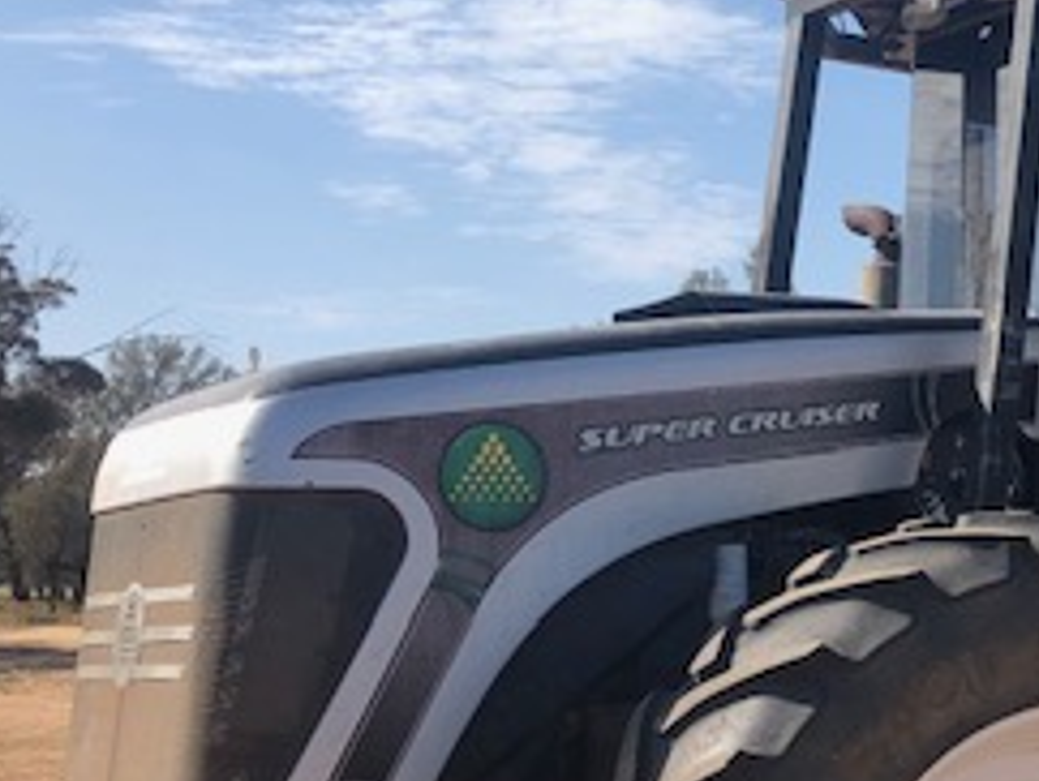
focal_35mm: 74
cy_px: 451
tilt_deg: +5.7
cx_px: 1344
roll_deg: +0.2
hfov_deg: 23.3
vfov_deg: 19.9
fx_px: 2223
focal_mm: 3.99
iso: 20
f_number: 1.8
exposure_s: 1/1548
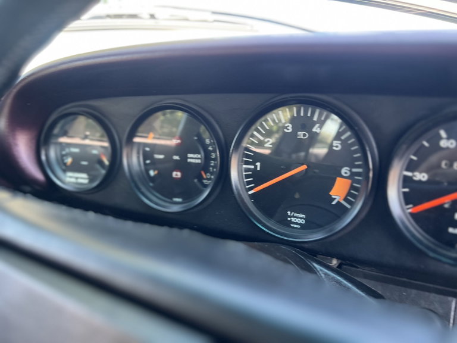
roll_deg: +2.3
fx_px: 343
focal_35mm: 26
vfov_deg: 53.1
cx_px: 228
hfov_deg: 67.3
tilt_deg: -12.9
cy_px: 172
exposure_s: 1/121
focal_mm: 5.7
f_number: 1.5
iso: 125
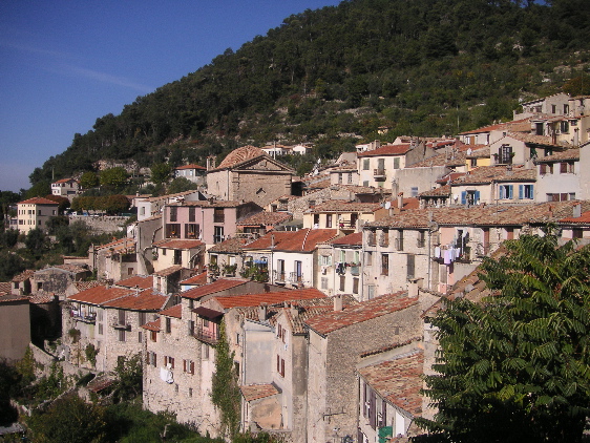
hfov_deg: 50.1
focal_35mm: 37
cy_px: 222
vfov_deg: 38.7
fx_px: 631
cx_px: 295
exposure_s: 1/350
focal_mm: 6.1
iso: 50
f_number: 6.7
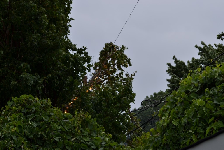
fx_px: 653
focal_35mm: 105
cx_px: 112
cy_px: 75
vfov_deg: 13.0
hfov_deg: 19.5
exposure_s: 1/80
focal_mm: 70
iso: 100
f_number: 5.6
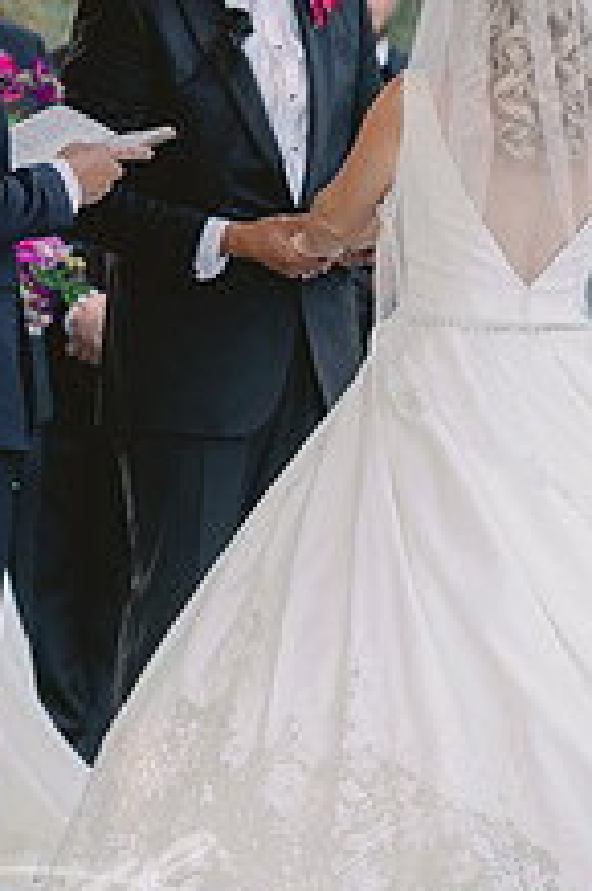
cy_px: 200
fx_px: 7634
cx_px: 96
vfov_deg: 6.7
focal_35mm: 309
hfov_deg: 4.4
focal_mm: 150
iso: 320
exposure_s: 1/250
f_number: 2.8
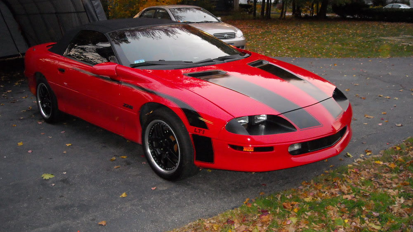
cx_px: 205
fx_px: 427
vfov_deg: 30.3
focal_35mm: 39
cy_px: 89
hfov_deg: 51.6
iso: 400
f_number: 2.8
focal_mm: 5.7
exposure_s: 1/60
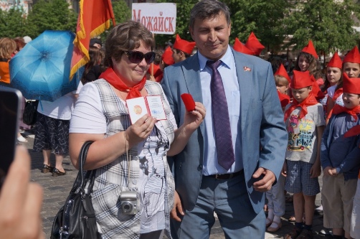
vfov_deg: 25.7
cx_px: 180
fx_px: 524
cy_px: 120
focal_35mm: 52
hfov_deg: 37.9
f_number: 6.3
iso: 100
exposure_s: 1/1000
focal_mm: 35
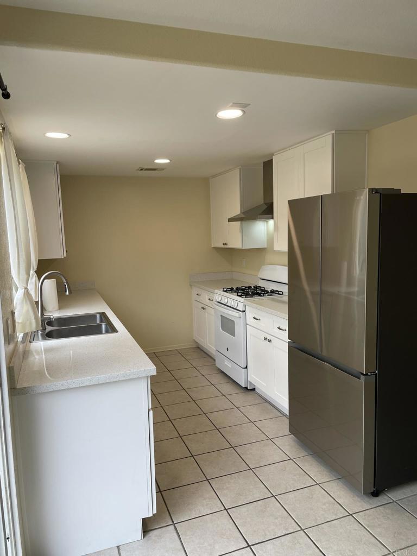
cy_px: 278
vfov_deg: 67.3
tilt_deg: -6.4
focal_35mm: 26
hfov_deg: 53.1
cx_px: 208
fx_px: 418
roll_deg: +1.9
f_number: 1.6
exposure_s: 1/120
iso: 40
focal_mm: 4.2
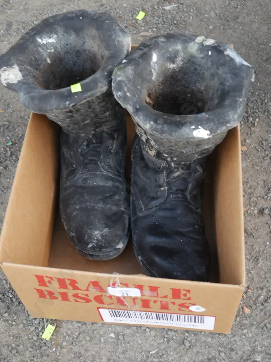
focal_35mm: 48
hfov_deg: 30.3
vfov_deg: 39.7
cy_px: 181
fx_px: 501
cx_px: 136
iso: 320
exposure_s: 1/60
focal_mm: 24
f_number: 5.2
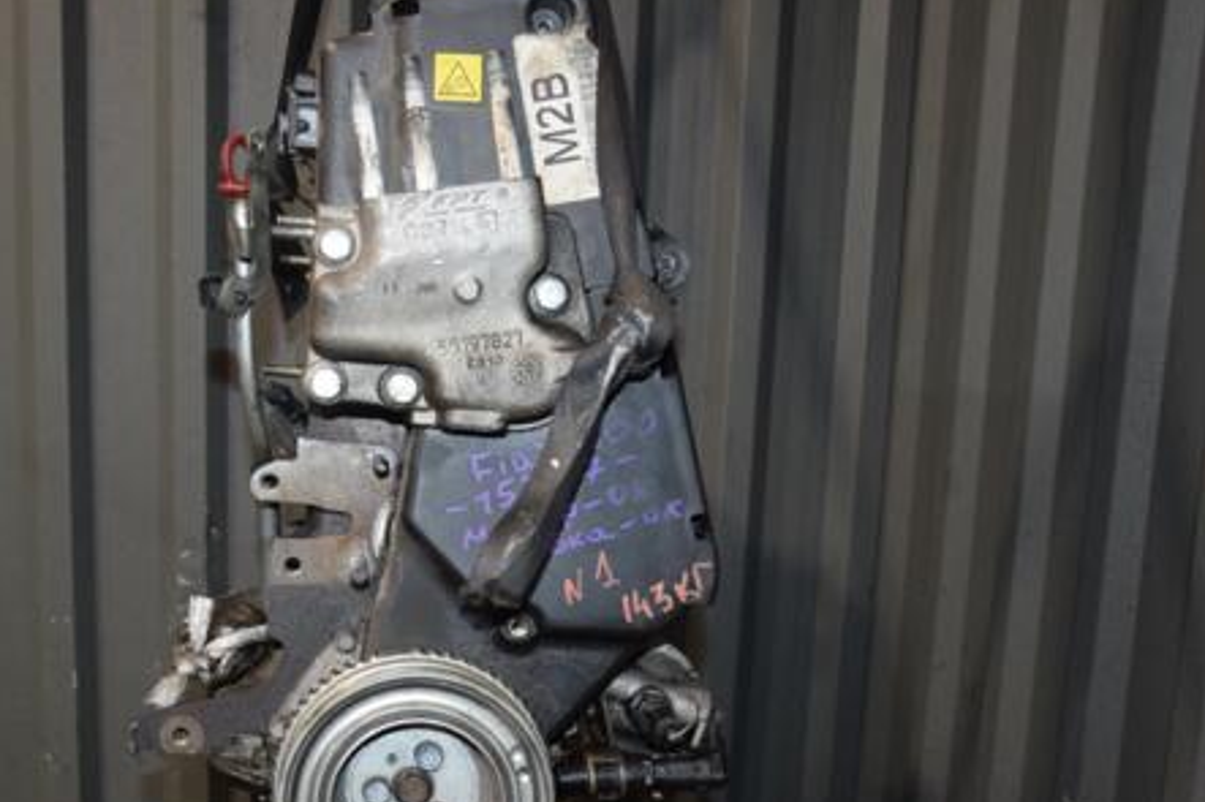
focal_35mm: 43
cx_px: 413
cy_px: 514
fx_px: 1428
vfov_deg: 31.2
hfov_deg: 45.2
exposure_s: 1/60
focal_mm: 21
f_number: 5
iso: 800
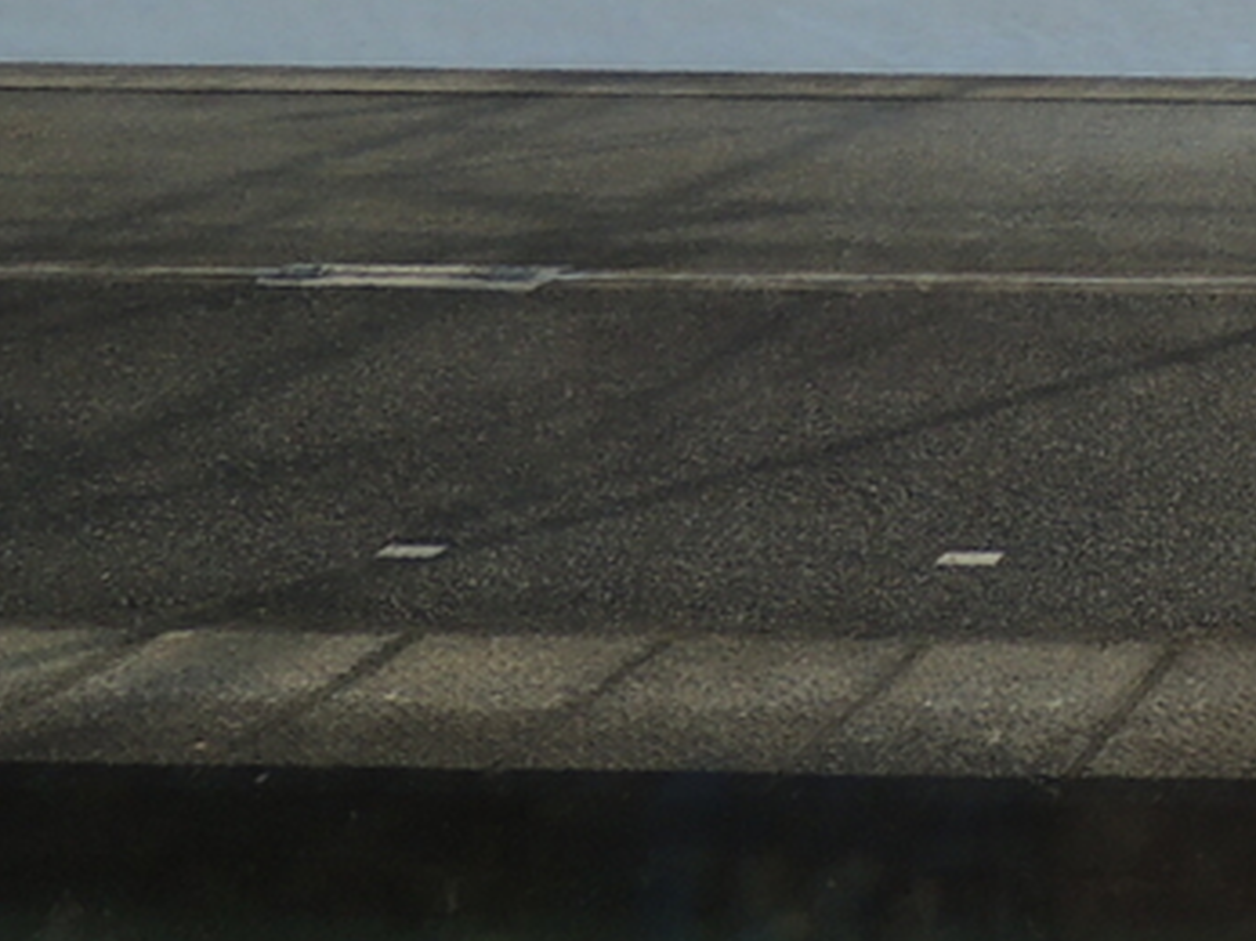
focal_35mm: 83
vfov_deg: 16.4
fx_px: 3011
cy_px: -409
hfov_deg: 19.4
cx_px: 2060
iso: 100
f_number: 3
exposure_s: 1/1000
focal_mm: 4.3
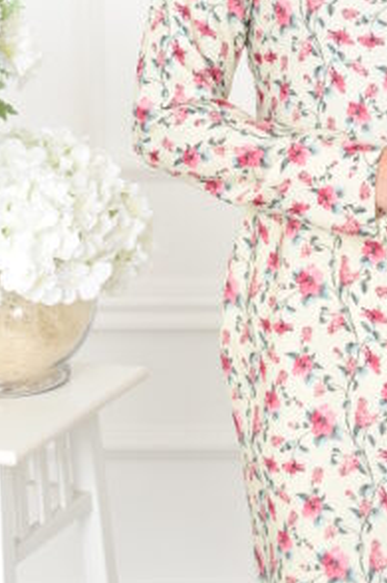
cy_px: 26
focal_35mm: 154
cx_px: 373
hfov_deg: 8.8
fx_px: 2492
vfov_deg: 13.2
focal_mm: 70
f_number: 7.1
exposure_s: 1/250
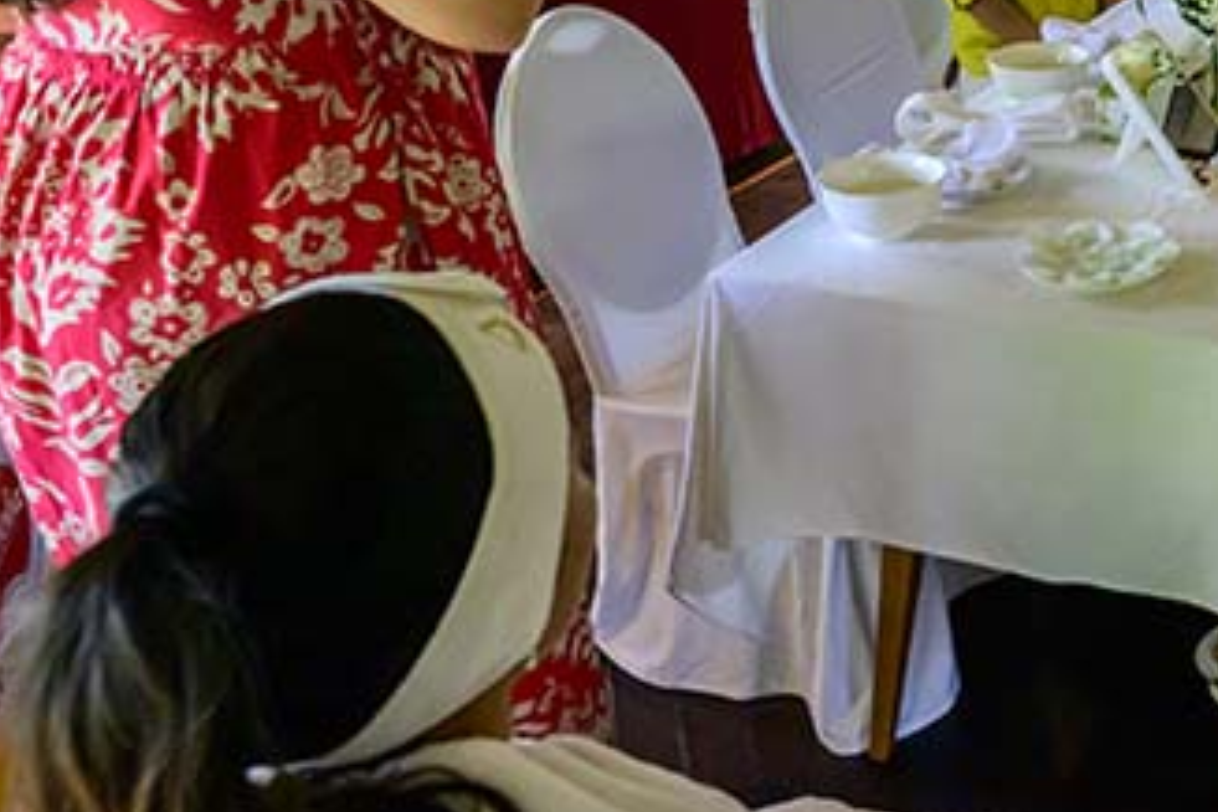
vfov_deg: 27.1
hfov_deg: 37.4
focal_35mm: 48
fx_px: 1640
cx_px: 1151
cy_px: 123
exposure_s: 1/250
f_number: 5.6
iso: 7200
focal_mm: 16.5
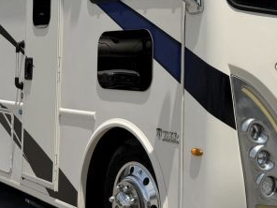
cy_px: 42
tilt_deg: +2.2
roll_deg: +0.4
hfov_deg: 26.6
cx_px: 179
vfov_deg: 20.0
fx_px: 584
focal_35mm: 73
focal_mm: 6.76
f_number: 1.78
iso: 80
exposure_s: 1/6711
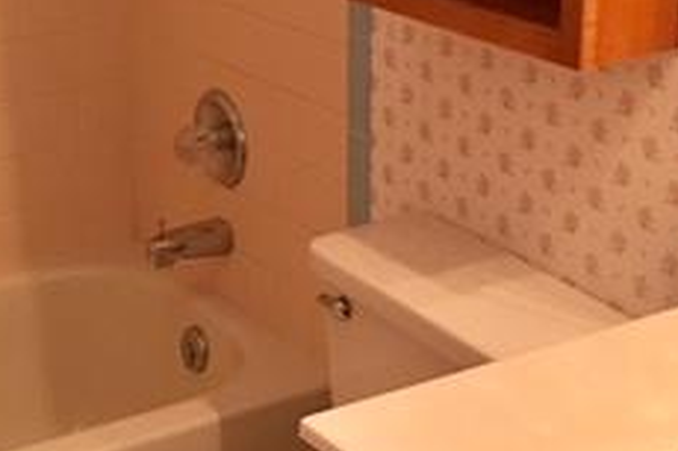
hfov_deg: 24.2
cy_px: 200
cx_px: 339
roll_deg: -0.8
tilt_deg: -18.3
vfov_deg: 16.2
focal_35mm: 84
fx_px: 1581
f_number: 2.2
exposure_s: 1/10
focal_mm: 4.15
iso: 100
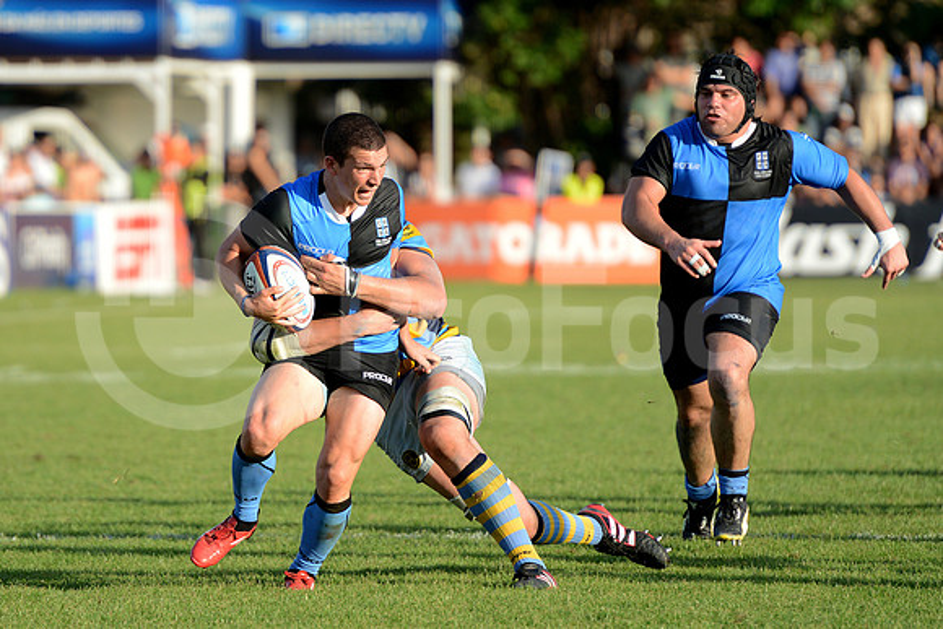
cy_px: 314
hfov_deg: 7.6
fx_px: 7074
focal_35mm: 270
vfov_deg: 5.1
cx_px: 472
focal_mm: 270
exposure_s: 1/1250
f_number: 4
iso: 640
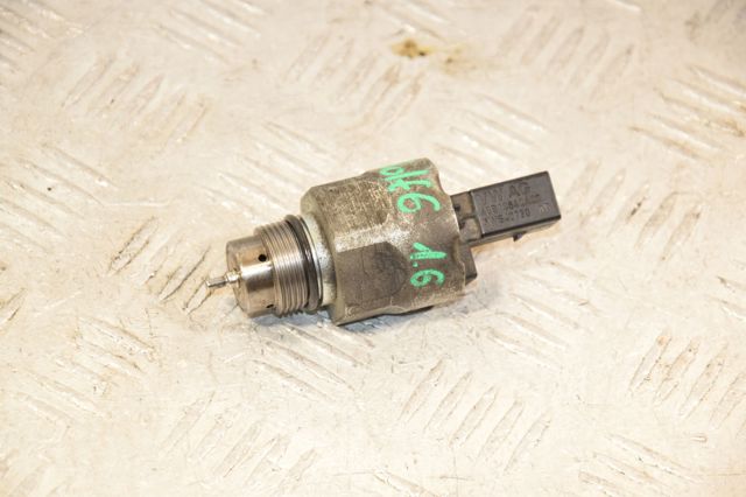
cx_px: 373
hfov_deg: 13.0
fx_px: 3262
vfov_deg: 8.7
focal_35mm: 158
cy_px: 248
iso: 1600
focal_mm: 105
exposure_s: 1/200
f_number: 7.1
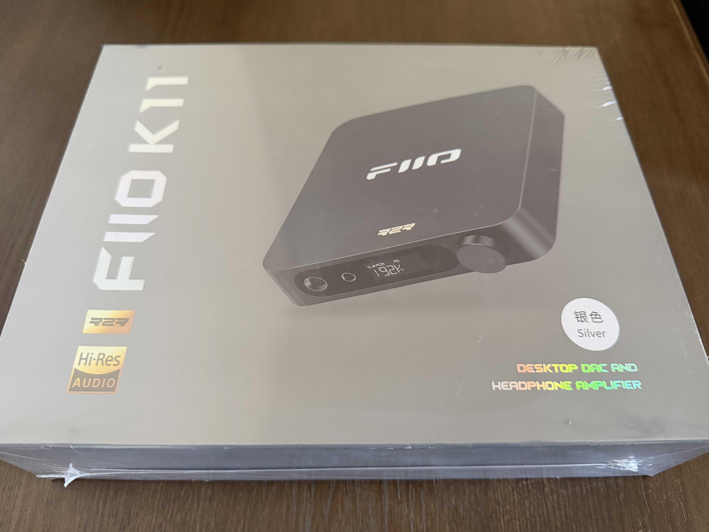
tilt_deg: -59.0
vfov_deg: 54.9
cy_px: 272
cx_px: 360
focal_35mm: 25
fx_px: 512
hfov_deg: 69.4
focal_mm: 6.76
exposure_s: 1/60
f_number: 1.78
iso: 800
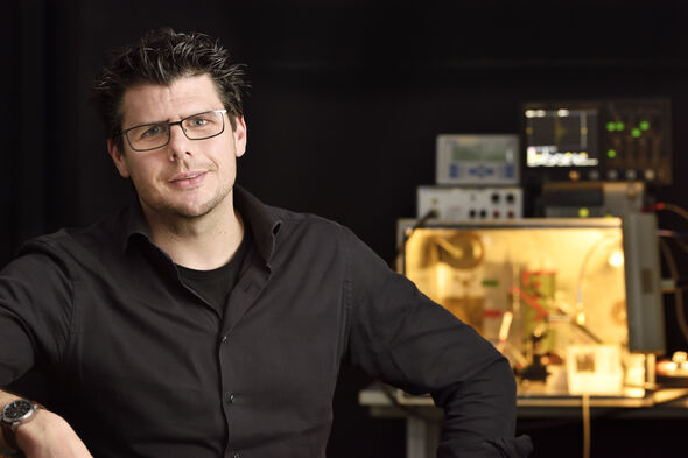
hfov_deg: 16.4
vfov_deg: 11.0
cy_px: 229
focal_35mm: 125
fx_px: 2388
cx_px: 344
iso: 1000
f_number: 5.6
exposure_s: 1/60
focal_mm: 125
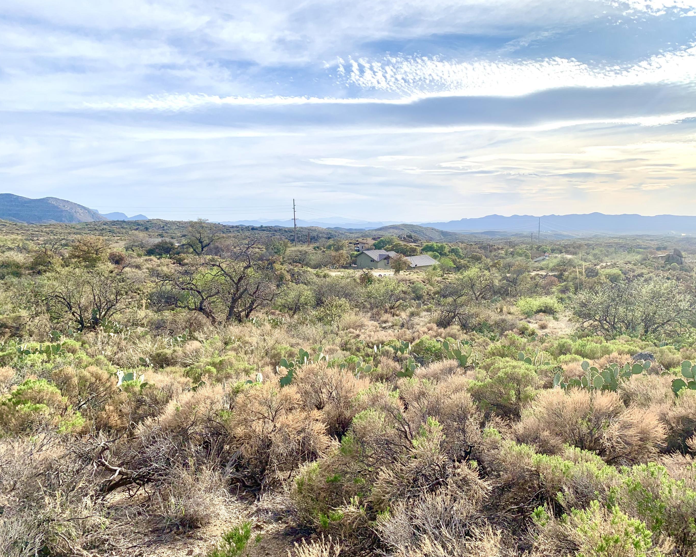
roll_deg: +0.7
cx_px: 379
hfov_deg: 62.1
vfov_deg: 51.5
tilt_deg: -7.6
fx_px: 577
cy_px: 286
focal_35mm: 28
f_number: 1.8
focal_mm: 4.25
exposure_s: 1/4098
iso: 25
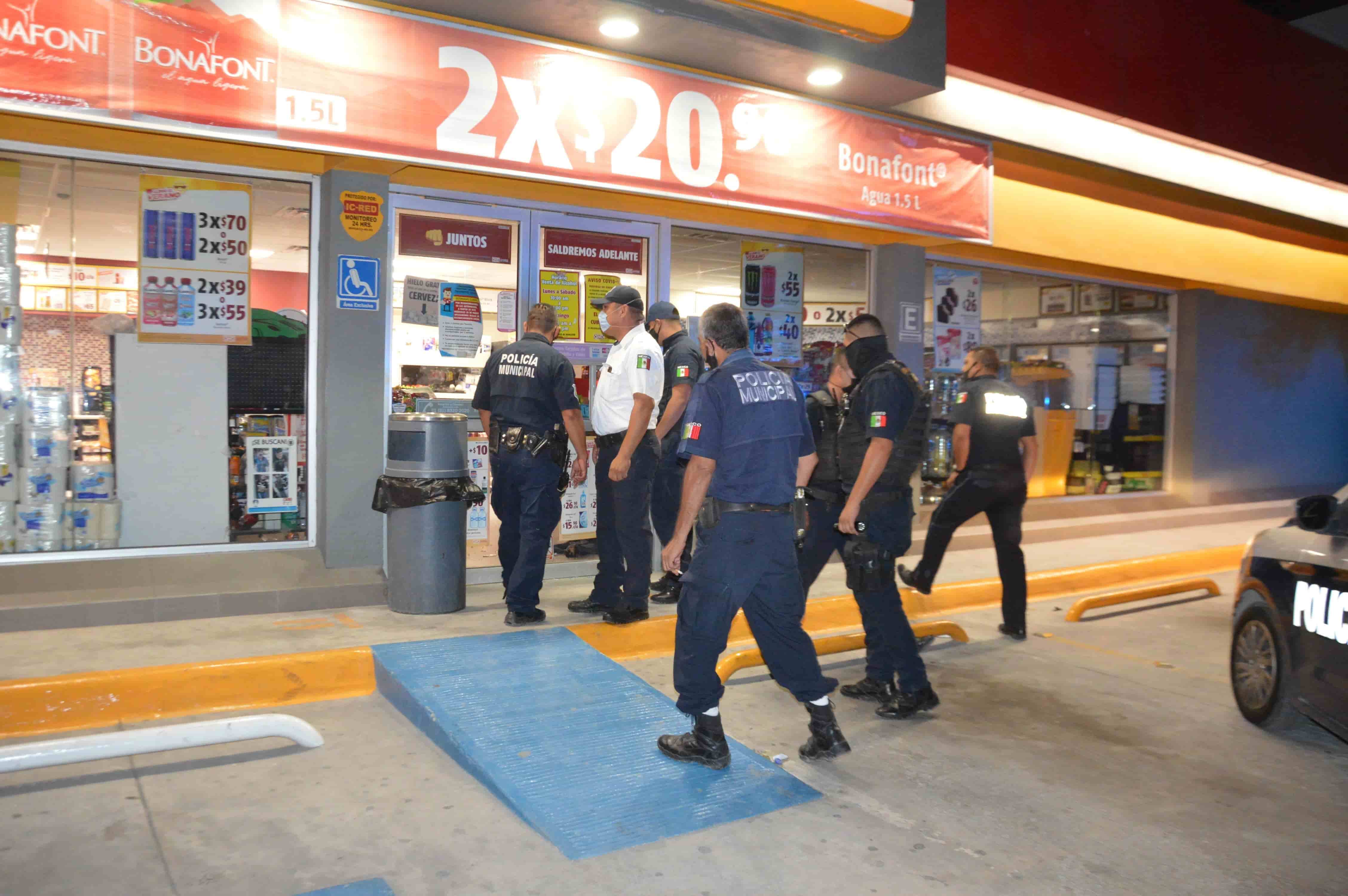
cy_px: 448
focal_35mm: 52
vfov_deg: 25.7
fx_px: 1964
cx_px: 674
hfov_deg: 37.9
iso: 2500
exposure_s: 1/60
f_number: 4.5
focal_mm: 35
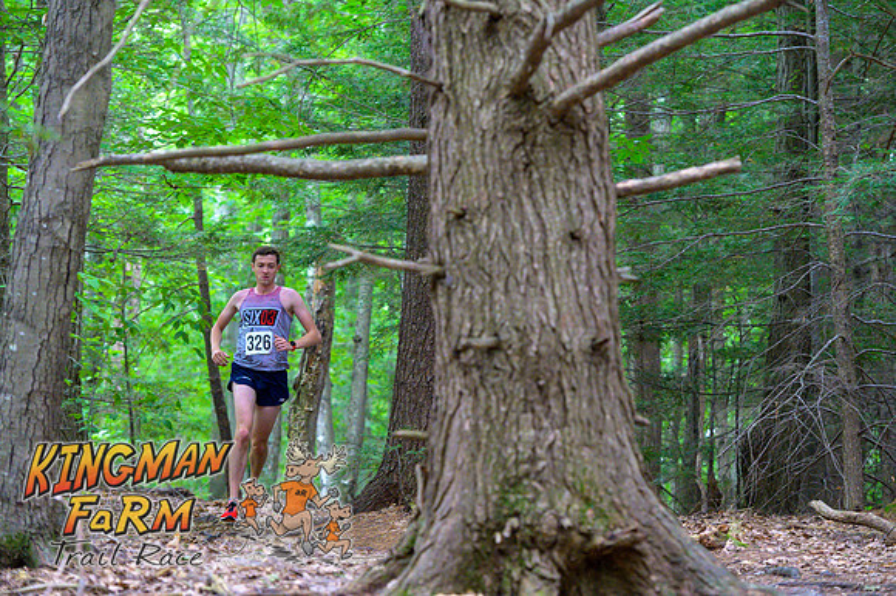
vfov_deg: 10.5
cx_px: 448
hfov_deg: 15.8
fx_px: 3234
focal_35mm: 130
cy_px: 298
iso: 8000
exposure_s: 1/200
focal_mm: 130
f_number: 4
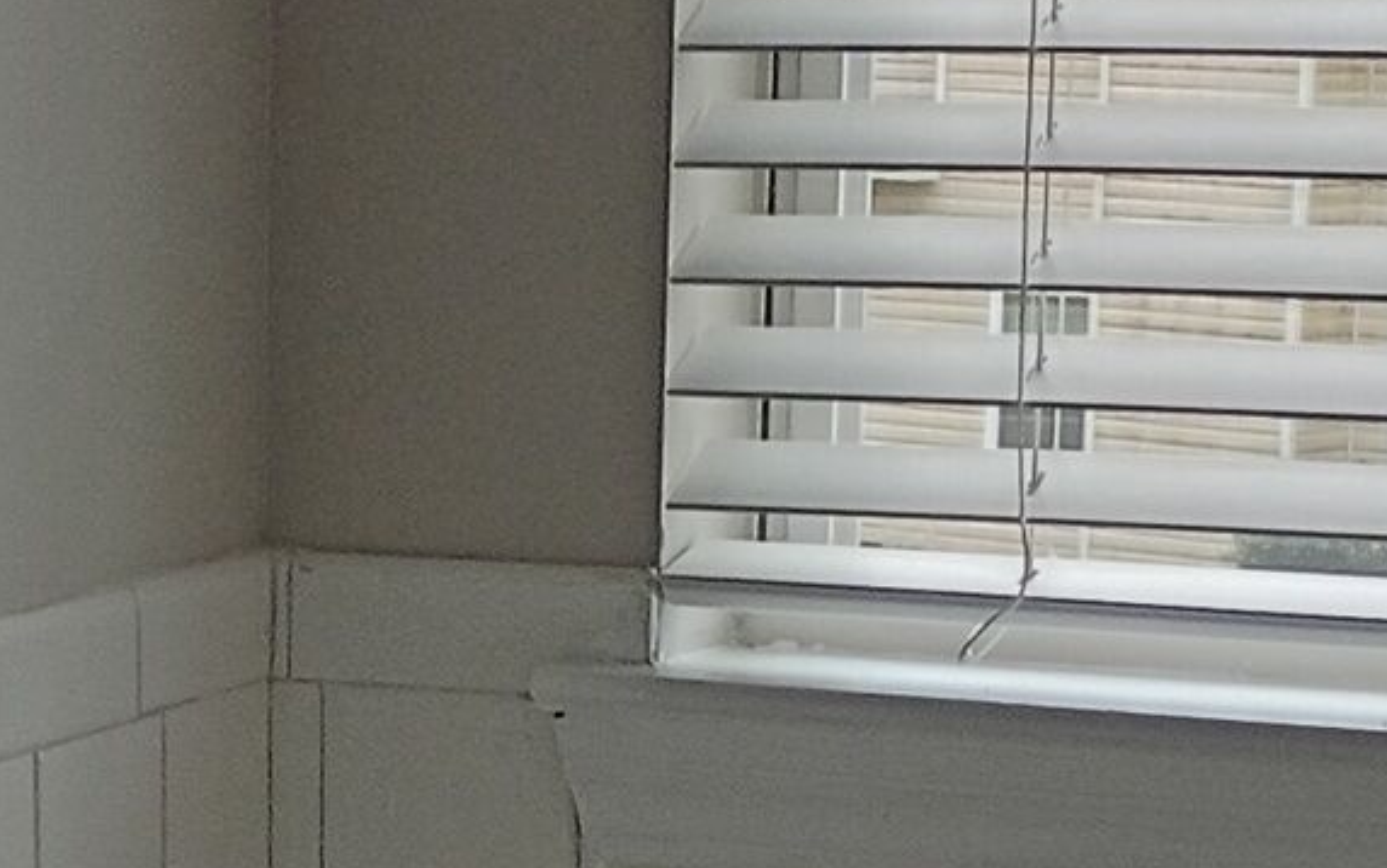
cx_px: 126
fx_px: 6239
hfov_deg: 12.6
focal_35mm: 165
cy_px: 953
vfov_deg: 7.9
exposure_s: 1/165
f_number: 1.8
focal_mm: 4.27
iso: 100
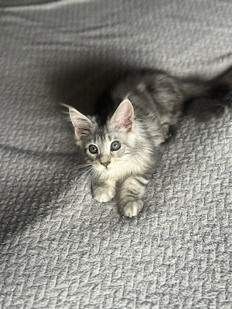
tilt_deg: -46.4
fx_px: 429
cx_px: 116
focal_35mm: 48
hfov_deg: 30.3
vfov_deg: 39.7
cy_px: 154
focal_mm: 6.86
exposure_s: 1/81
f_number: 1.78
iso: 125
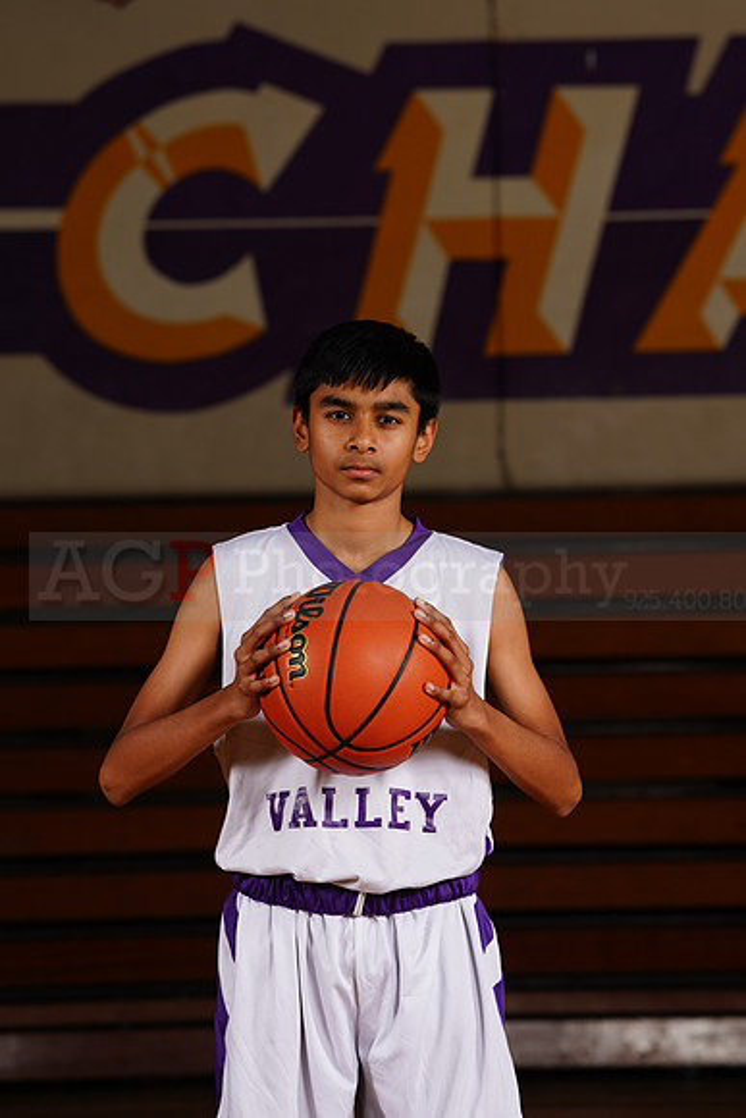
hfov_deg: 7.8
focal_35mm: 177
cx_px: 373
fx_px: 5498
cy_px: 559
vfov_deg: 11.6
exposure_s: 1/200
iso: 200
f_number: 9
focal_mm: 177
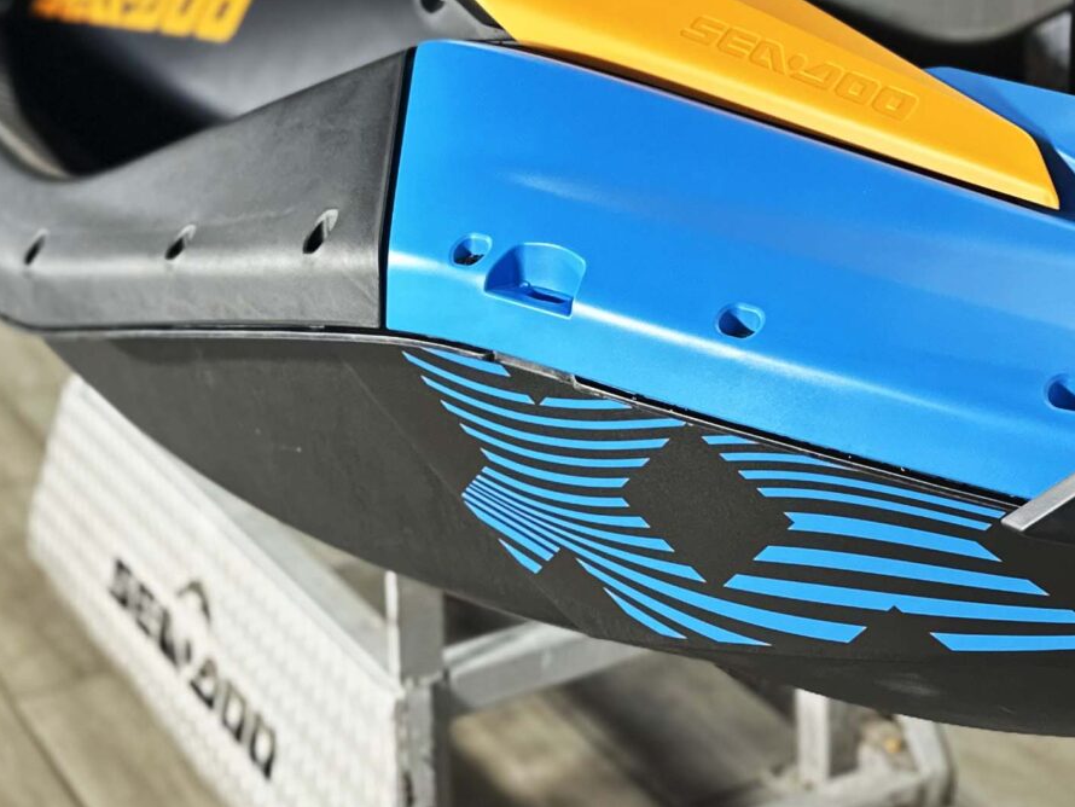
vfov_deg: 21.1
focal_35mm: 69
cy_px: 173
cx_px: 766
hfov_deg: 27.9
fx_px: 2143
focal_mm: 6.86
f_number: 1.78
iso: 100
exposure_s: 1/100
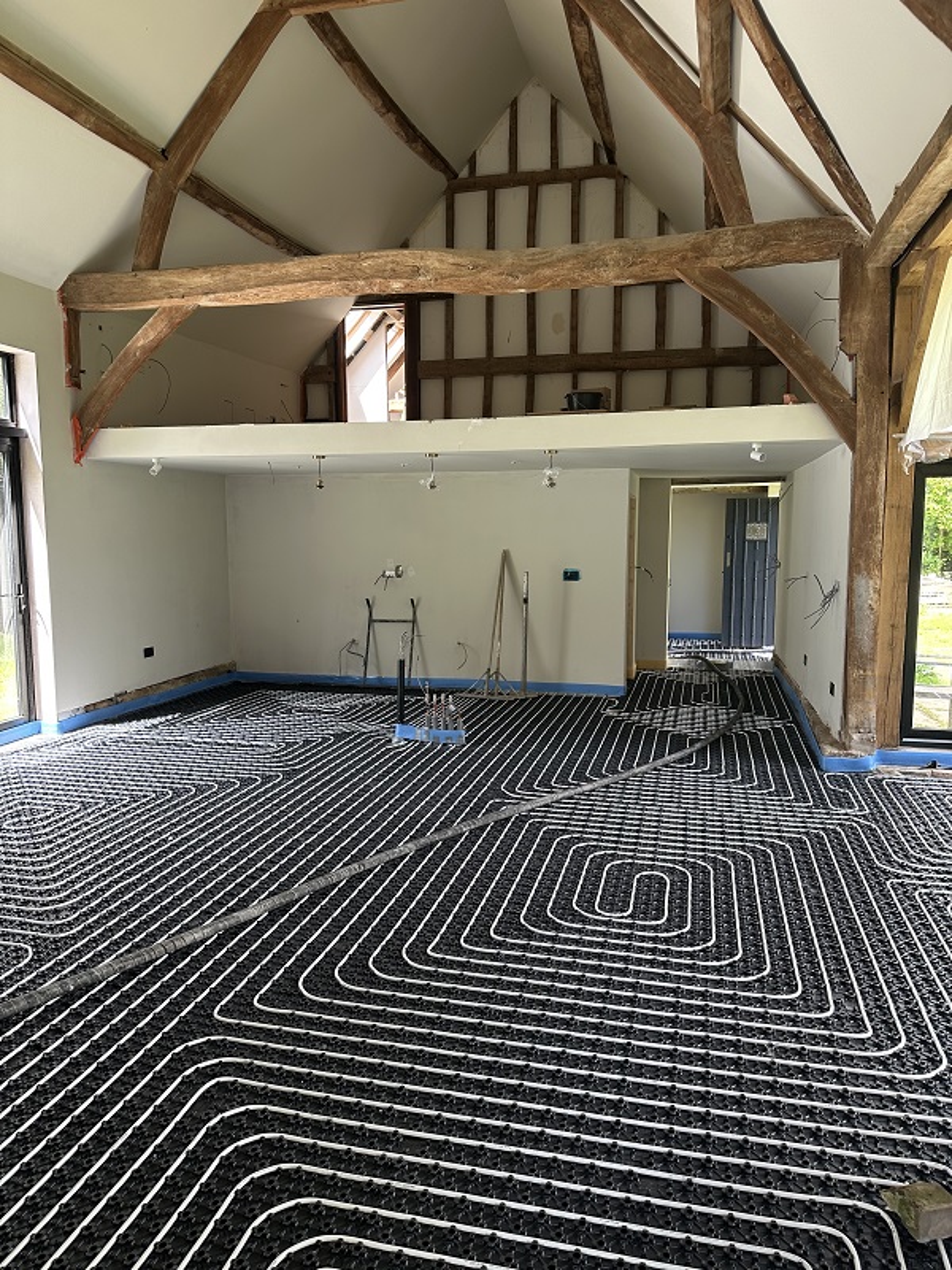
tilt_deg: -6.6
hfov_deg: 56.8
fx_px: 880
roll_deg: -0.6
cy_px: 635
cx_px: 476
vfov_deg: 71.6
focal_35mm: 24
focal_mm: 6.86
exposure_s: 1/137
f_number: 1.78
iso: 100
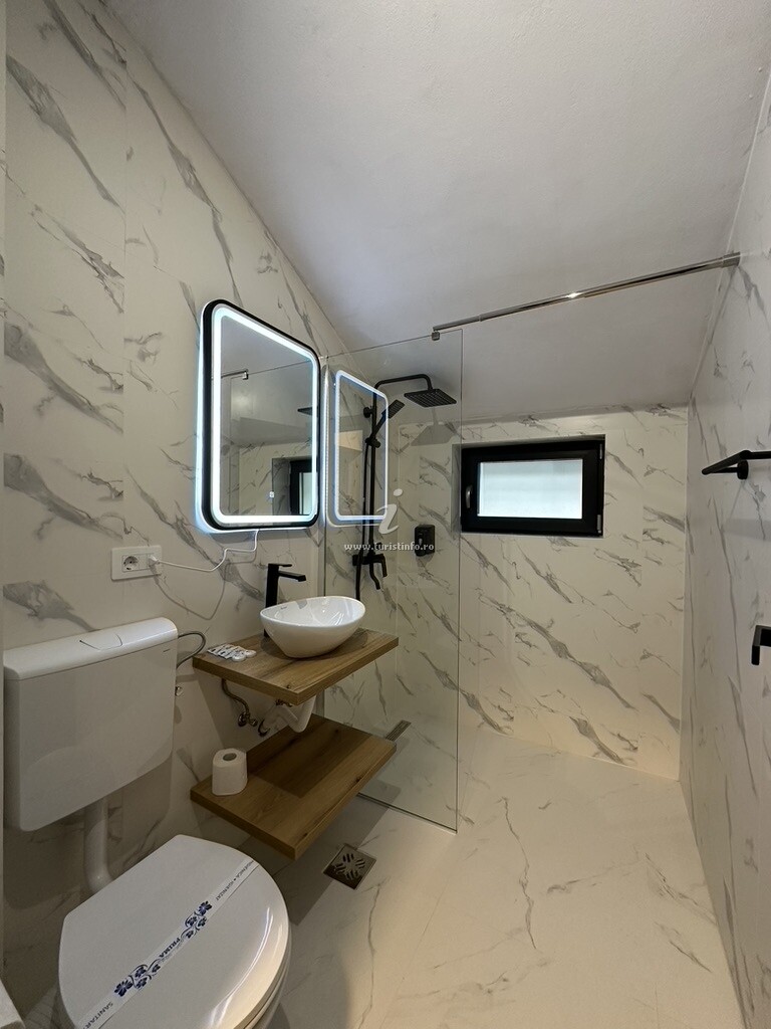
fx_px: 416
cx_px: 386
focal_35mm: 14
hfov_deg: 85.7
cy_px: 514
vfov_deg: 102.1
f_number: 2.2
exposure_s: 1/50
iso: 250
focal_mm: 2.22
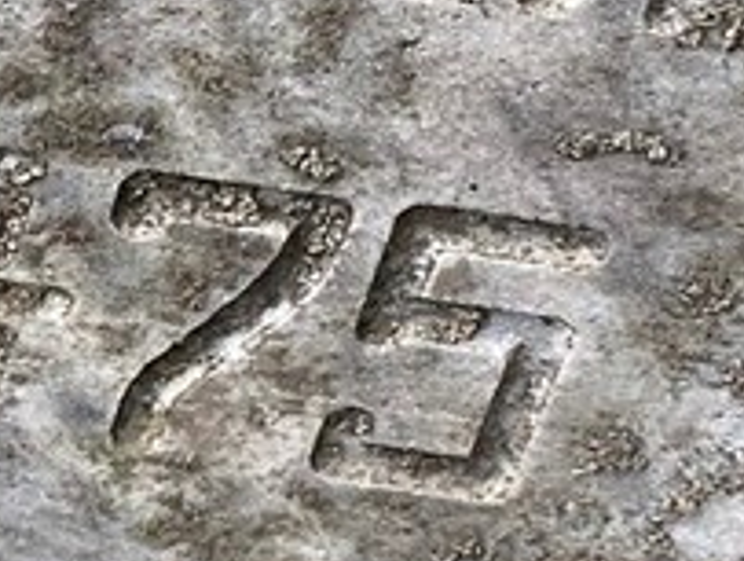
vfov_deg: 8.1
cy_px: 15
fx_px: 3962
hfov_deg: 10.1
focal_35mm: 184
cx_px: -583
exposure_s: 1/61
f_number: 1.8
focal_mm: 4.25
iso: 125
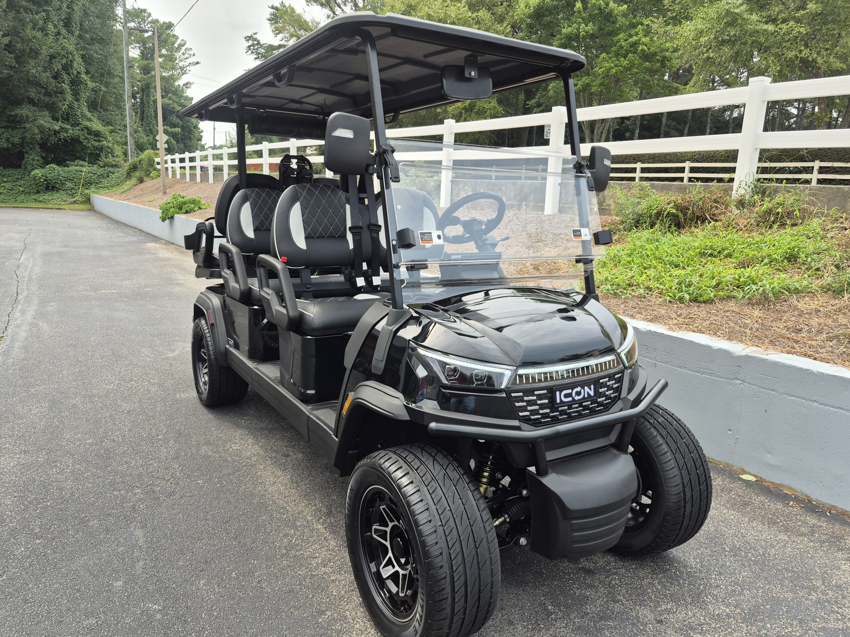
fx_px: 565
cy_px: 318
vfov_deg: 58.9
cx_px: 425
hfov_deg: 73.9
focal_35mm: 23
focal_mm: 5.4
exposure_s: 1/702
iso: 25
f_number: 1.8
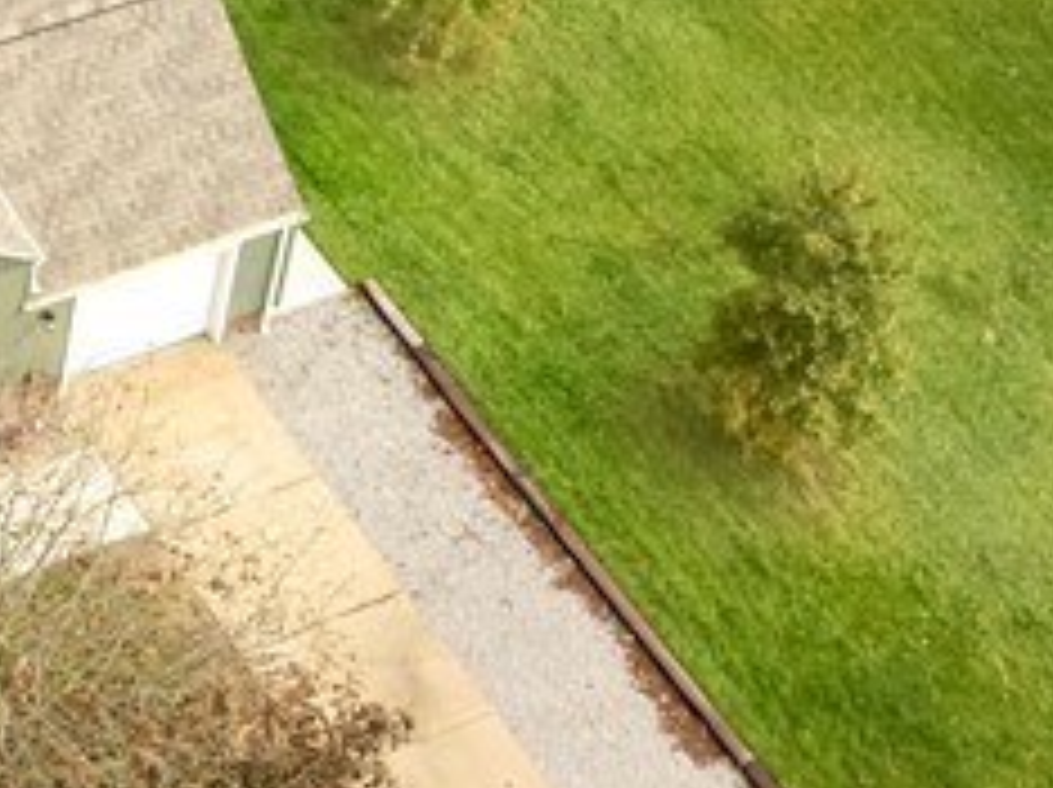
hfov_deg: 17.1
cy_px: 189
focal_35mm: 105
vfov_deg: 14.0
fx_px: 3191
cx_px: -486
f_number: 2.8
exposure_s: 1/200
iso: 100
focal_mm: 12.29
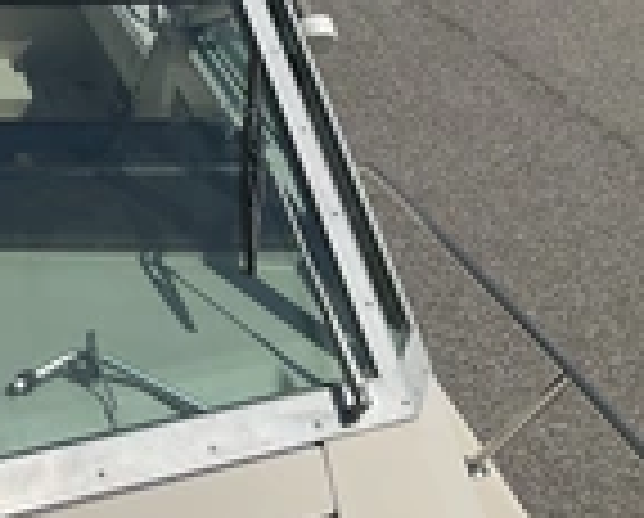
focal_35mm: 79
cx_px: -113
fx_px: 1509
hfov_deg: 22.4
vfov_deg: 19.3
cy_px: 126
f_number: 1.8
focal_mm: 3
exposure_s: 1/6536
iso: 25
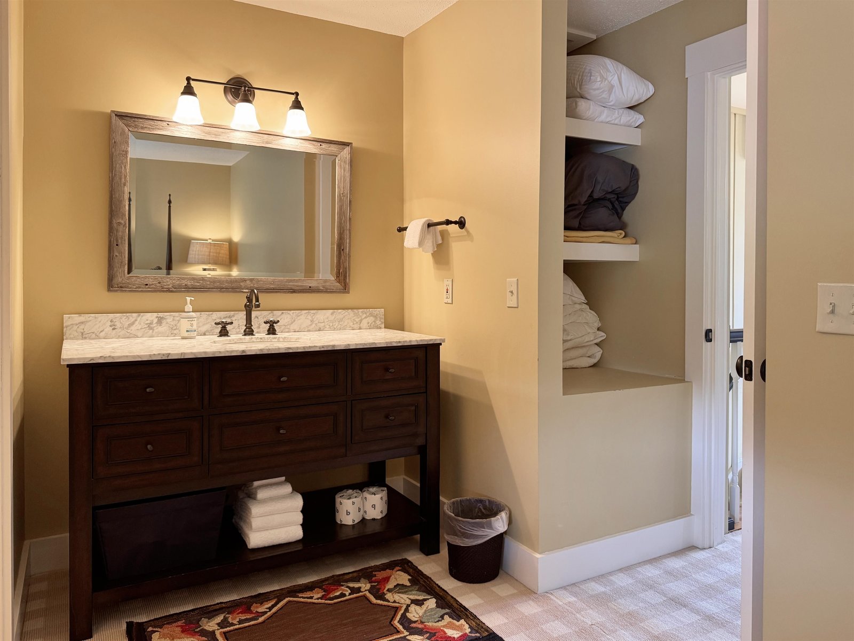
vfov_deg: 56.8
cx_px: 427
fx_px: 592
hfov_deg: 71.6
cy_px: 320
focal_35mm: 24
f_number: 1.78
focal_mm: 6.76
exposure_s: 1/60
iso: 250
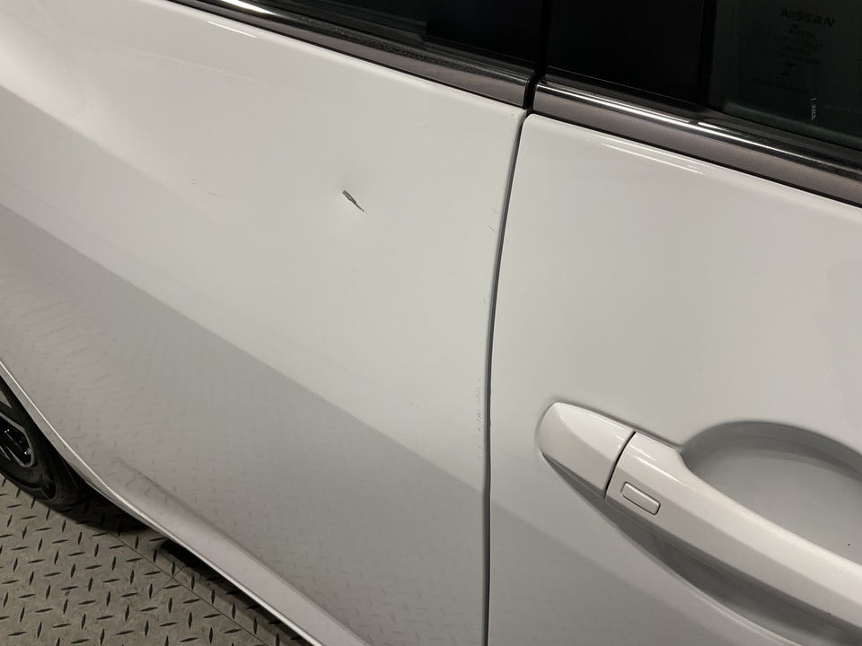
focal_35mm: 29
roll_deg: +4.5
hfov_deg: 61.7
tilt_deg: -38.5
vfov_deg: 48.2
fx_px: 722
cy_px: 323
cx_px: 431
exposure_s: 1/100
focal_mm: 3
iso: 32
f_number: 1.8
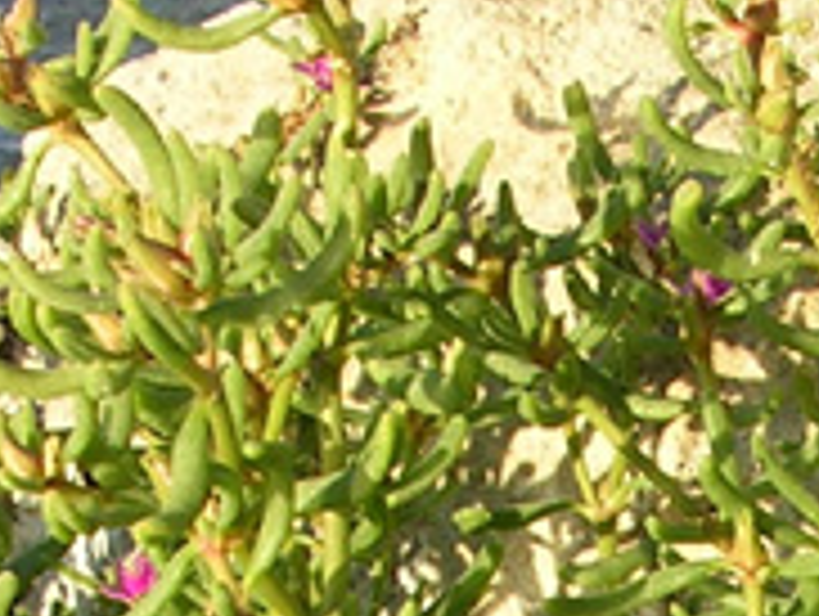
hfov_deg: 11.7
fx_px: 3956
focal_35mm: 167
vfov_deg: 8.4
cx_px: 783
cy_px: 1331
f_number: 5.6
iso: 50
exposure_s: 1/148
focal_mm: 5.8
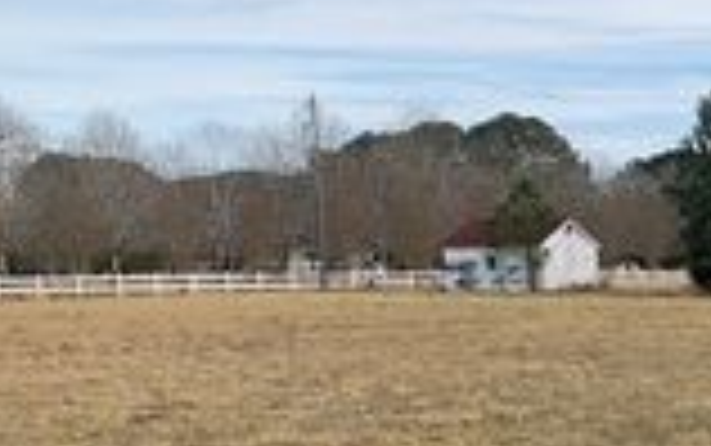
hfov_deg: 21.4
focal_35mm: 87
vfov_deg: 14.7
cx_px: 936
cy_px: 502
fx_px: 1687
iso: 25
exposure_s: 1/1718
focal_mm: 4.25
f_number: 1.8
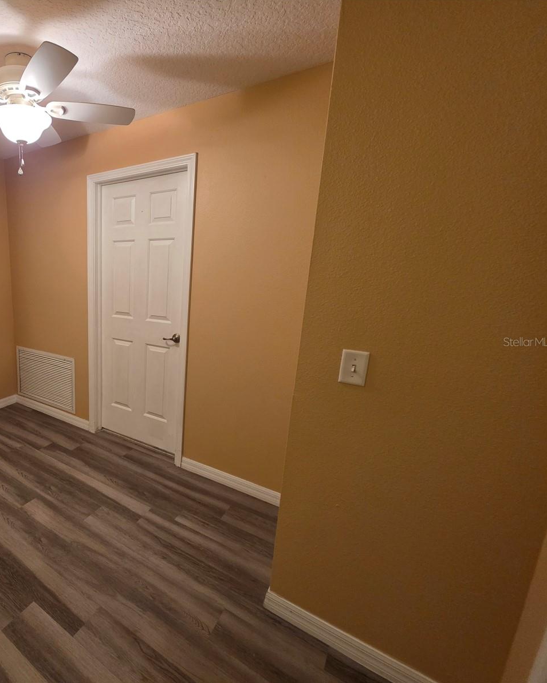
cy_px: 342
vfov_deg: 89.6
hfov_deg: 68.5
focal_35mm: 17
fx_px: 344
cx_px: 99
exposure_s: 1/60
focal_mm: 2.2
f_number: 1.9
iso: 250
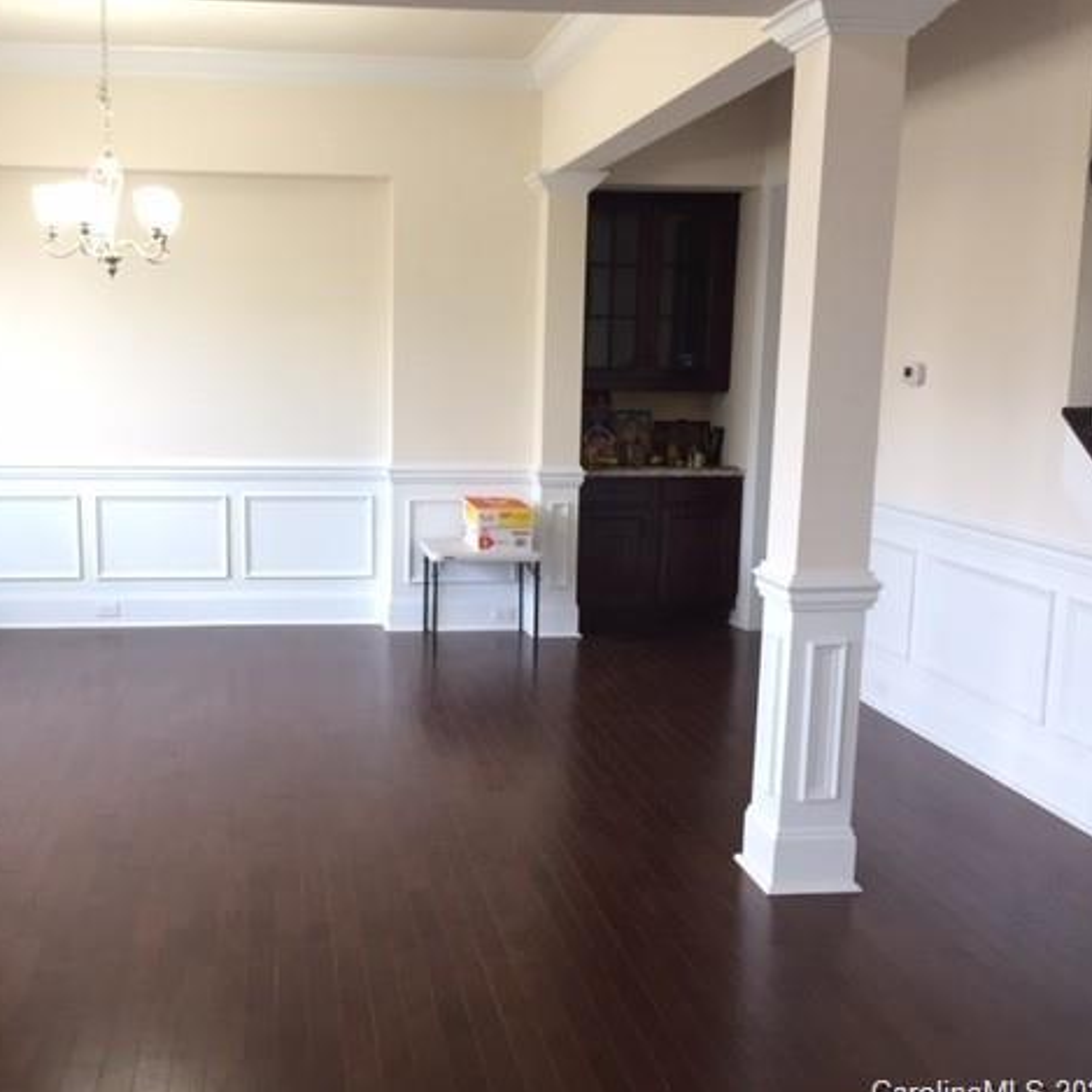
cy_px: 556
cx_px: 393
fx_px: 1249
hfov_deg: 46.7
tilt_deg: -8.2
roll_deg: -1.2
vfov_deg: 47.2
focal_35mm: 35
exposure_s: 1/30
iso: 80
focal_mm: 4.15
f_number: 2.2
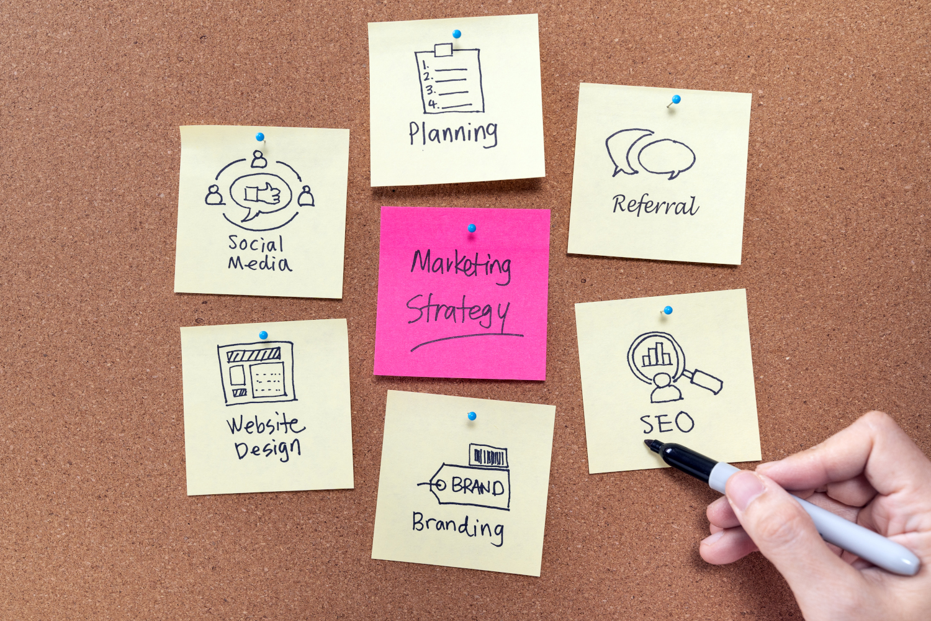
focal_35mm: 40
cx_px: 466
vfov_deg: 33.4
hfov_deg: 48.5
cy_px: 310
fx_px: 1034
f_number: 5.6
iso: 250
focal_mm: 40
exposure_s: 1/25
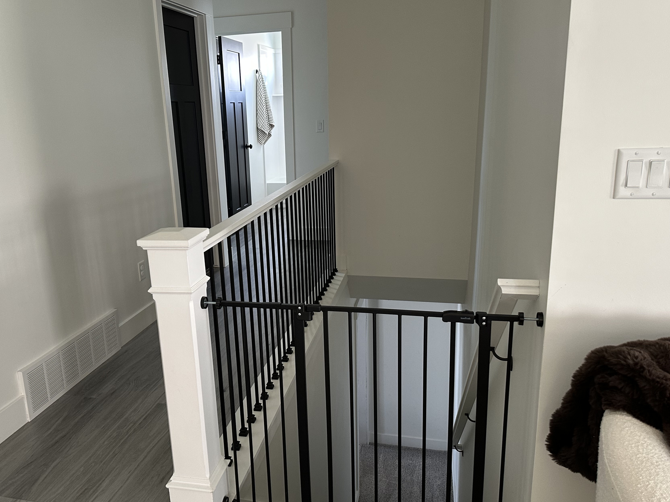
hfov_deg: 61.3
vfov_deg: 48.2
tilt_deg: -14.5
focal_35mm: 29
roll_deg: +2.0
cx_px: 283
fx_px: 561
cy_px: 251
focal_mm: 6.86
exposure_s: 1/60
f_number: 1.78
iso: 200
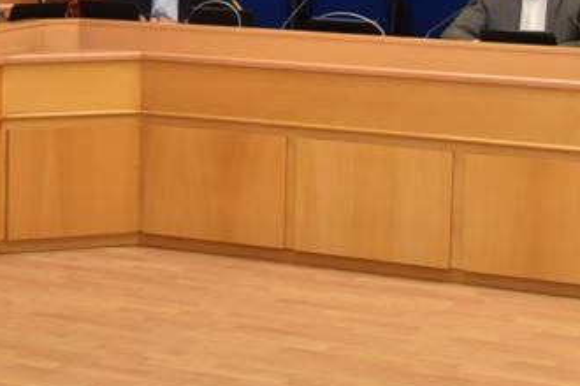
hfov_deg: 17.1
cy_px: 28
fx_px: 1901
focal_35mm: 118
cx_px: 49
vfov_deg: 11.5
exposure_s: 1/200
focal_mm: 38
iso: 1600
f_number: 4
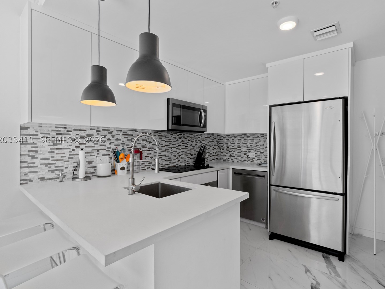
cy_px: 139
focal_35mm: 17
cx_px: 210
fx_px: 189
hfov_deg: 90.8
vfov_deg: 74.7
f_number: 9
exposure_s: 1/6
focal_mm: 10
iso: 250
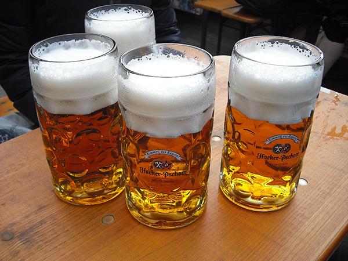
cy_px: 130
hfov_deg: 49.0
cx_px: 174
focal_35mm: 38
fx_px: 382
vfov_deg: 37.7
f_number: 5.6
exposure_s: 1/80
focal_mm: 6.2
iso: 64
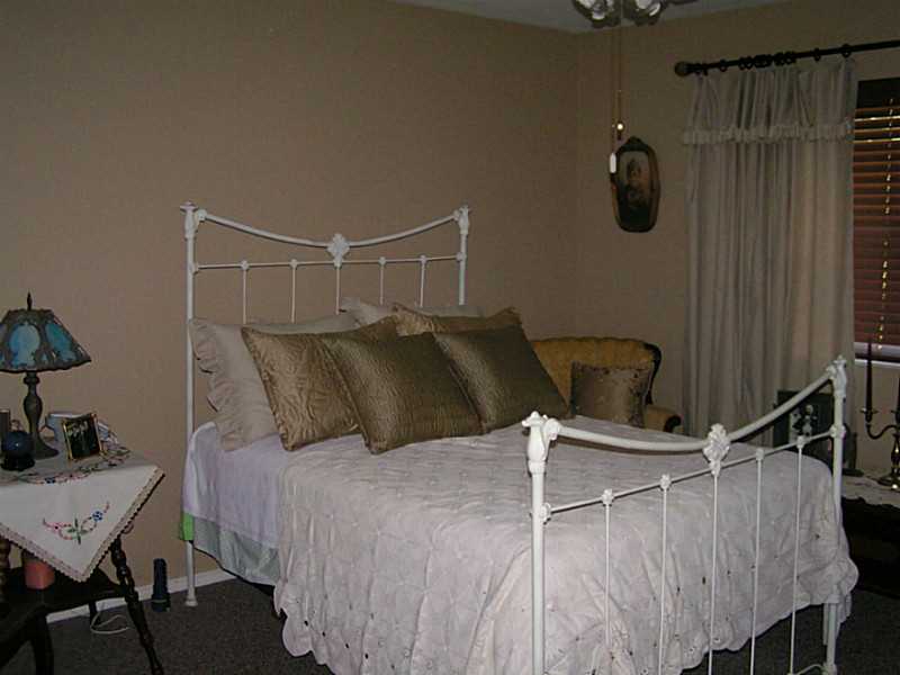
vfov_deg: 37.7
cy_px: 338
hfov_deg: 49.0
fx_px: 988
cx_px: 450
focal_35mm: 38
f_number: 2.8
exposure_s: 1/40
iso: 200
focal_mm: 5.8
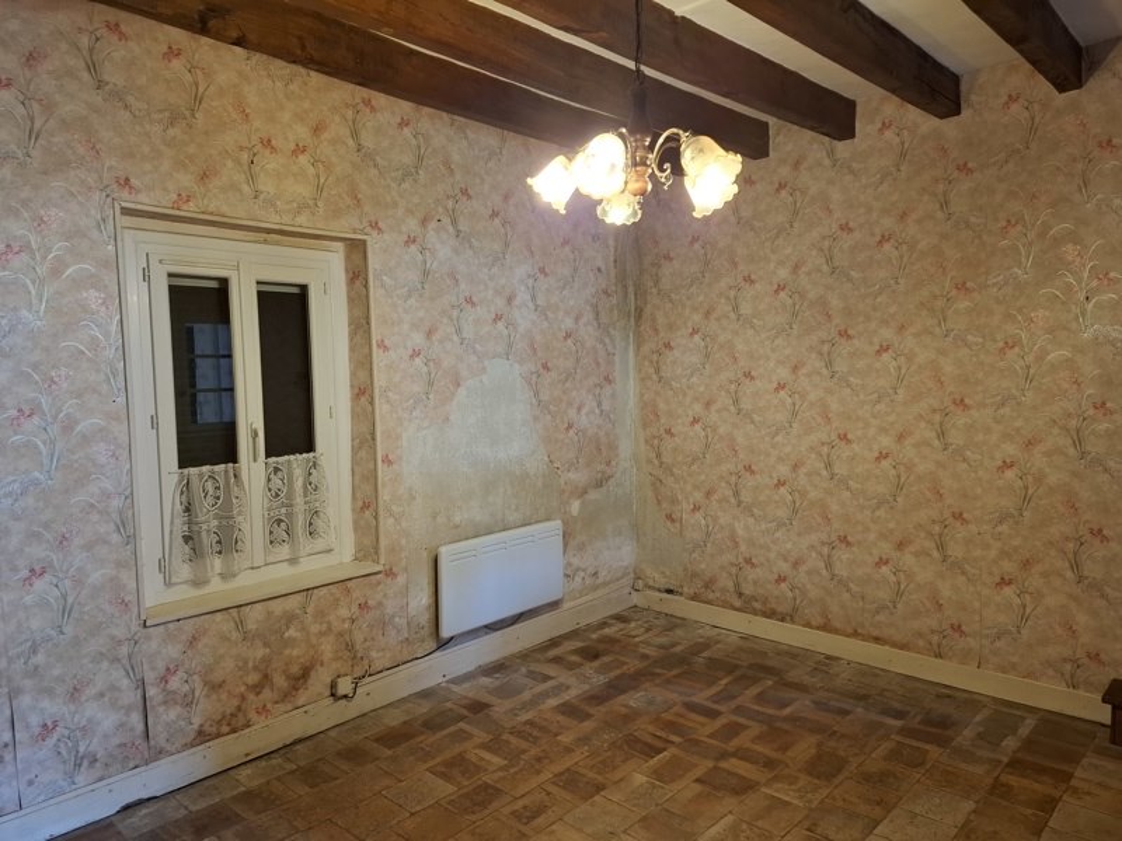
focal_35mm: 23
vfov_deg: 58.9
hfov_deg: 73.9
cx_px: 561
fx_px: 745
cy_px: 420
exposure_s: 1/40
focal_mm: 5.54
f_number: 1.8
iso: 250
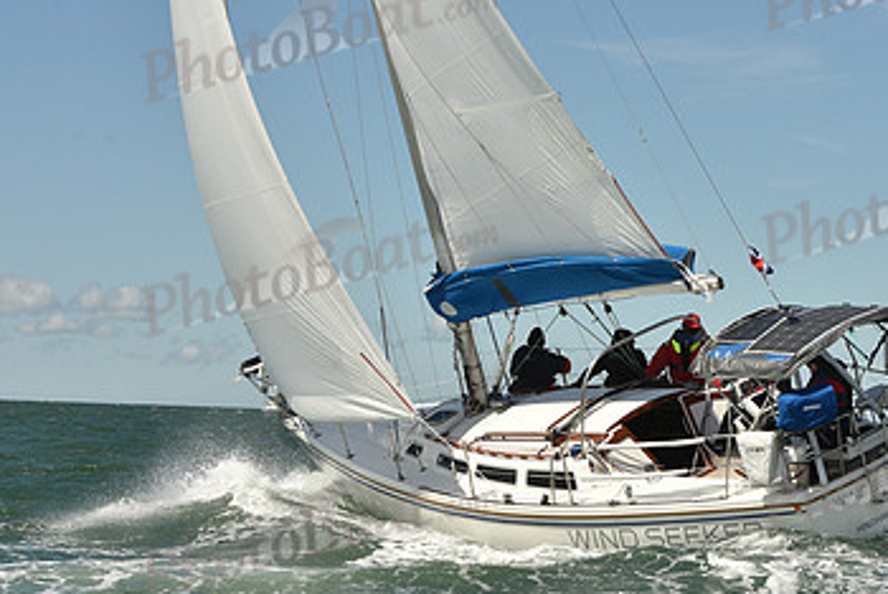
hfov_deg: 17.6
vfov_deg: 11.8
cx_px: 632
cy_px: 367
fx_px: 2864
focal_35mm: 116
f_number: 11
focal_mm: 70
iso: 320
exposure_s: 1/800
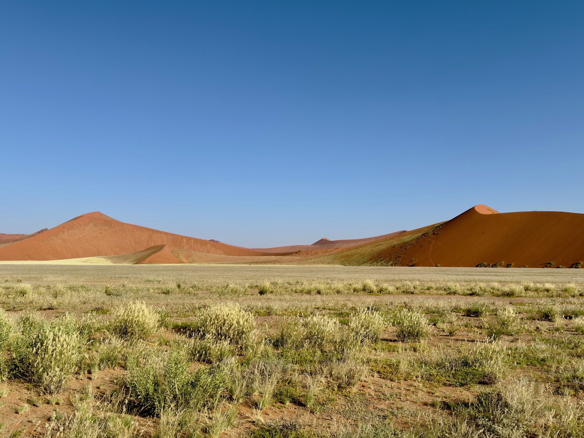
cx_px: 292
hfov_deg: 71.6
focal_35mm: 24
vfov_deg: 56.8
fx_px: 405
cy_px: 219
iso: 100
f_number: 1.78
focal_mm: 6.76
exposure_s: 1/7937
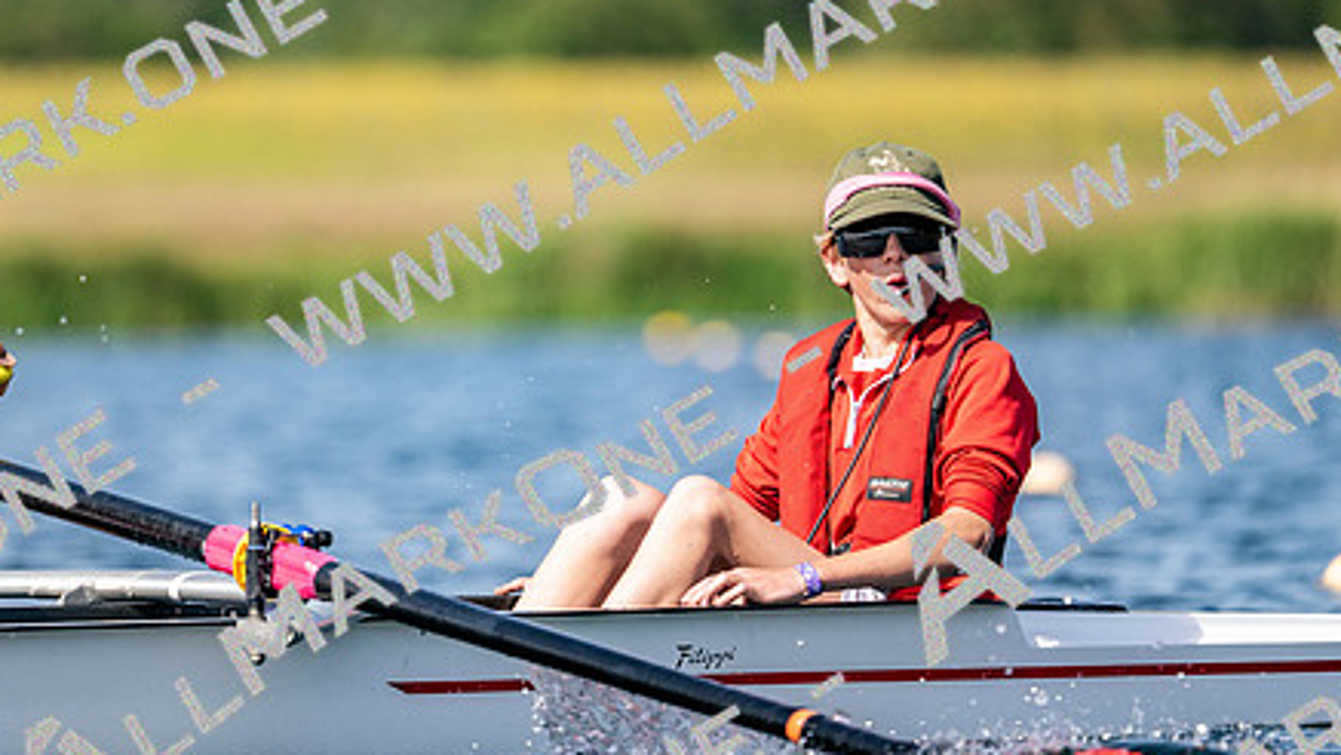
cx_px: 647
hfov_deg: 3.9
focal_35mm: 556
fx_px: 19774
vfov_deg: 2.2
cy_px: 376
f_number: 4.5
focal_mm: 400
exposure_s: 1/2500
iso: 220
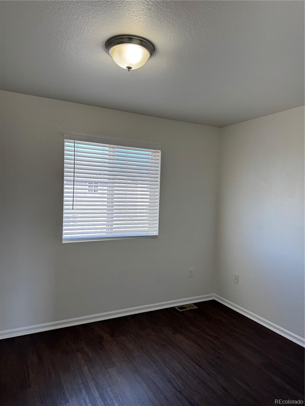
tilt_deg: -1.5
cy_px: 203
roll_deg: -1.9
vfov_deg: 71.6
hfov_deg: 56.8
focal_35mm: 24
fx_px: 282
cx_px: 152
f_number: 1.78
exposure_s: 1/164
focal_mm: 6.76
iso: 80
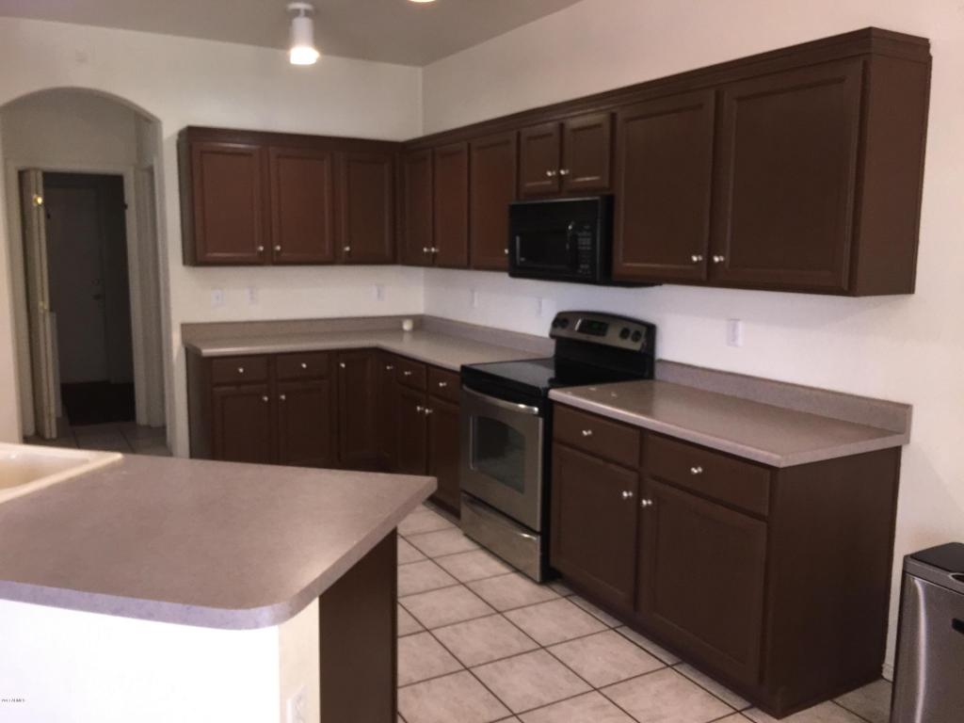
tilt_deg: -7.8
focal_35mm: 29
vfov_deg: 48.2
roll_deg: -0.9
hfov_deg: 61.7
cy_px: 362
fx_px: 808
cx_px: 482
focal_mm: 4.15
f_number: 2.2
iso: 160
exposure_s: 1/30
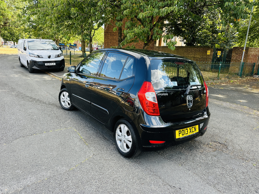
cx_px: 130
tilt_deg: -13.7
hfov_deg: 71.6
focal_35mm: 24
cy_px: 97
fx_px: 180
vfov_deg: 56.8
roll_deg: -3.5
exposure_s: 1/429
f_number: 1.78
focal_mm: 6.86
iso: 80
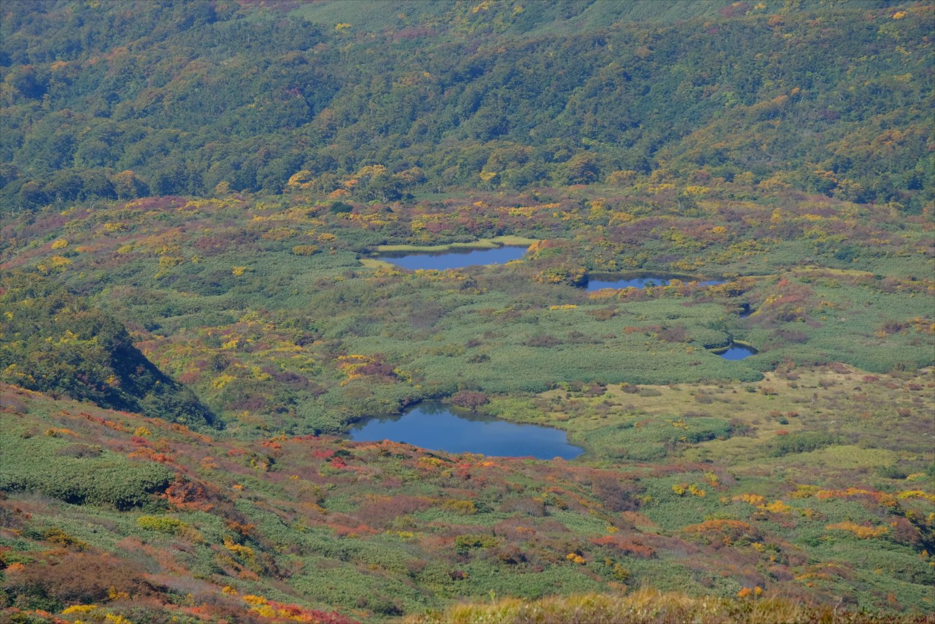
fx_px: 5272
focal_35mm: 203
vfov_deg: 6.8
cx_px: 468
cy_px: 312
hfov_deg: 10.1
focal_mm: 135
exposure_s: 1/320
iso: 200
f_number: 8
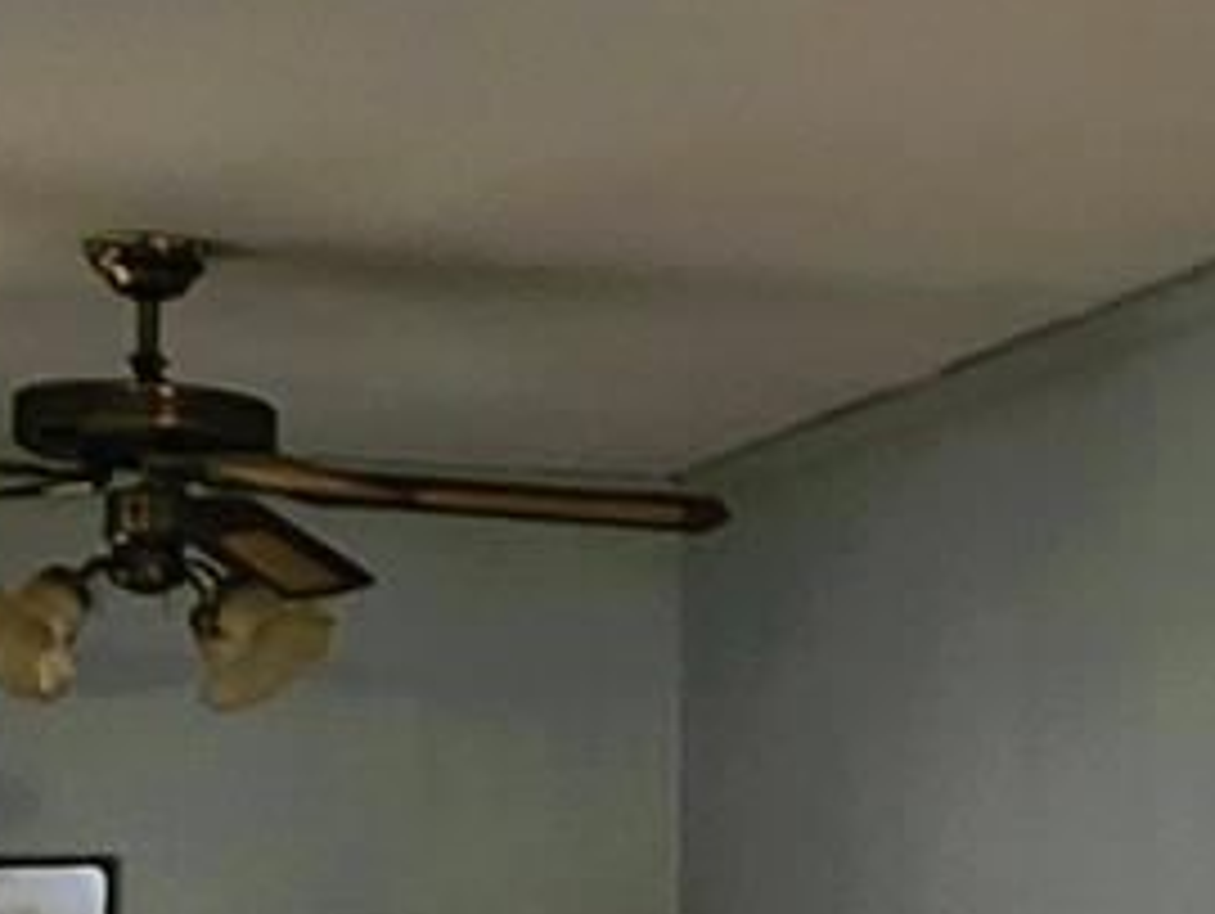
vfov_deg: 18.9
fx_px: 2705
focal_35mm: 77
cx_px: 1228
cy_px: 770
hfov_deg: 24.1
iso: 320
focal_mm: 2.2
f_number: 2.2
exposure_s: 1/40
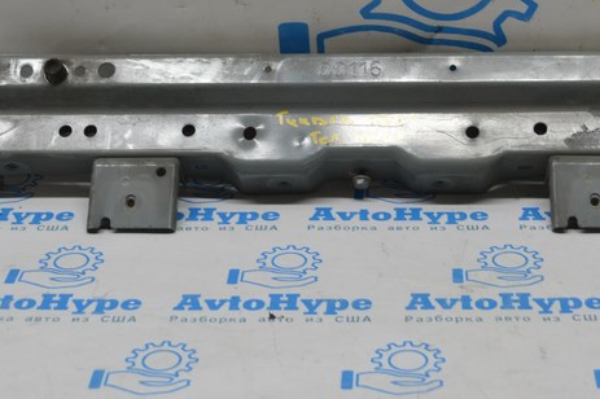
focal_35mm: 93
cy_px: -10
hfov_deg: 21.9
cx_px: 343
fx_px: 1549
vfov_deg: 14.4
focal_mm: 28
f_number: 5
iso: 400
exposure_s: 1/100
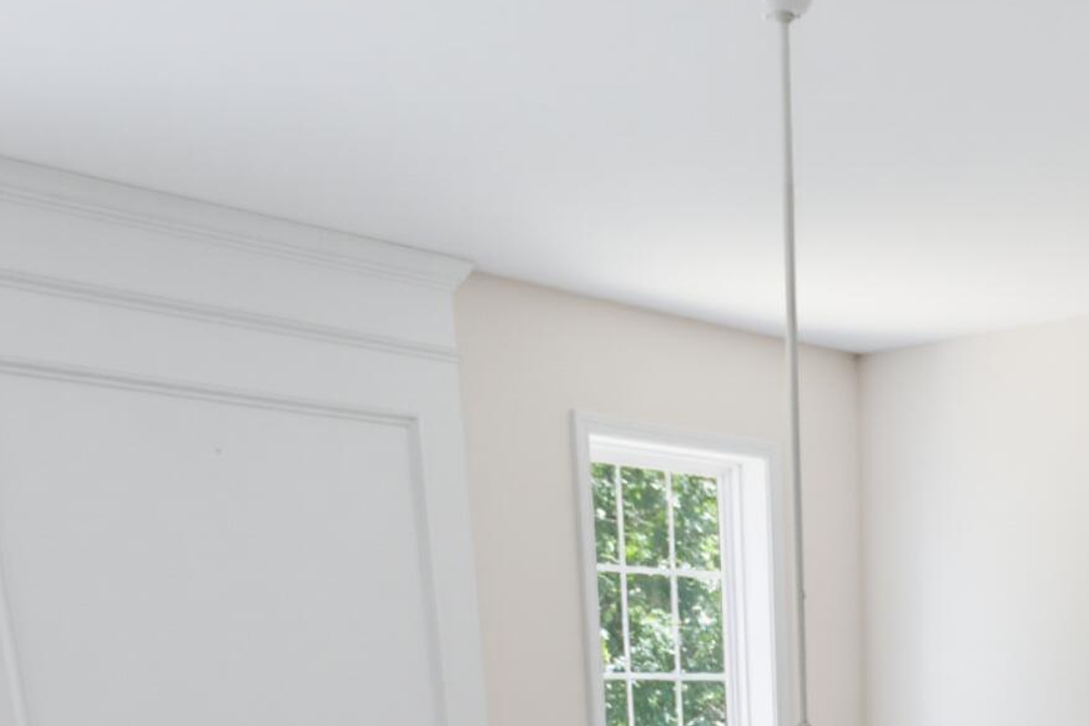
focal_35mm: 55
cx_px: 972
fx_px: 1664
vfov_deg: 19.7
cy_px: 1221
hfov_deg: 34.3
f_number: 11
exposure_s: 1/5
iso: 500
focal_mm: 16
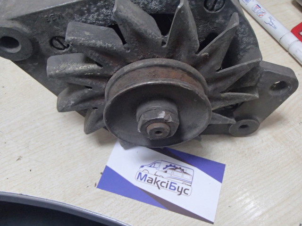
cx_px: 151
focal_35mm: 37
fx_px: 323
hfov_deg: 50.2
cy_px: 113
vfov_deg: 38.6
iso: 1000
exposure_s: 1/40
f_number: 4.7
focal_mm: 6.64
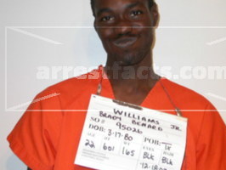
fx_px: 516
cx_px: 133
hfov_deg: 24.7
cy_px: 69
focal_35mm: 79
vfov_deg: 18.7
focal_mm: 12.7
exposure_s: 1/60.3
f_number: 3.1
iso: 100
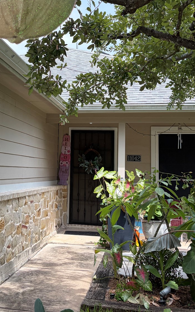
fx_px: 425
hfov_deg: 25.4
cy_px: 121
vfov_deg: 40.1
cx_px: 40
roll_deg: -0.5
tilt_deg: +6.2
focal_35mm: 50
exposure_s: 1/1135
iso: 64
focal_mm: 5.96
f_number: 1.6
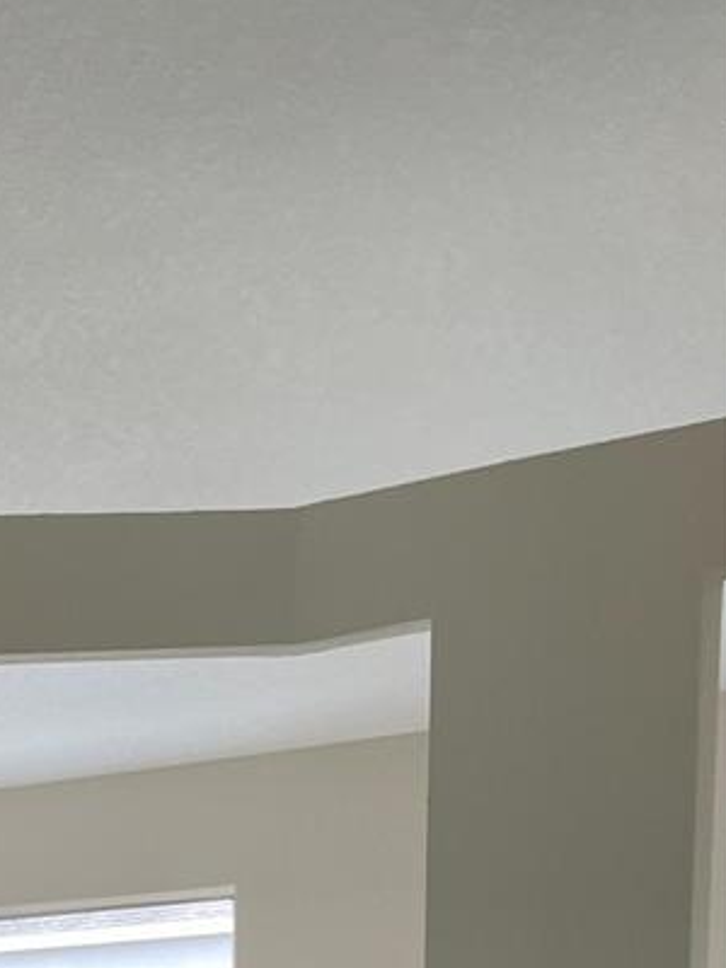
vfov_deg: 21.4
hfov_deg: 17.1
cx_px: -358
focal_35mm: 78
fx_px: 2181
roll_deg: +3.4
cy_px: 1413
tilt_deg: -8.3
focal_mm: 4.2
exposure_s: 1/120
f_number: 1.6
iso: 80
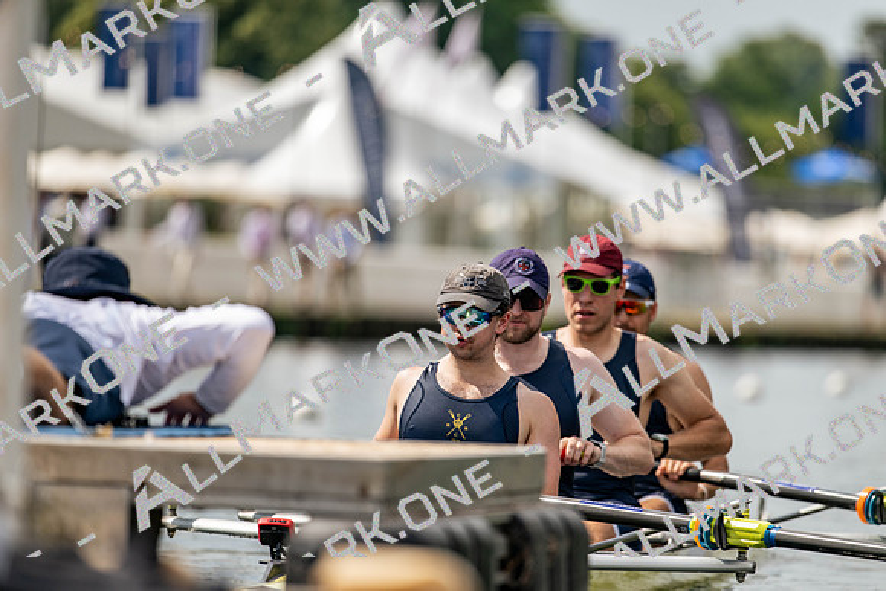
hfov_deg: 5.2
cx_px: 443
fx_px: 9846
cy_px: 296
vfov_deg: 3.4
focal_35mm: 400
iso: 220
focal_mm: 400
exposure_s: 1/2500
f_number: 4.5
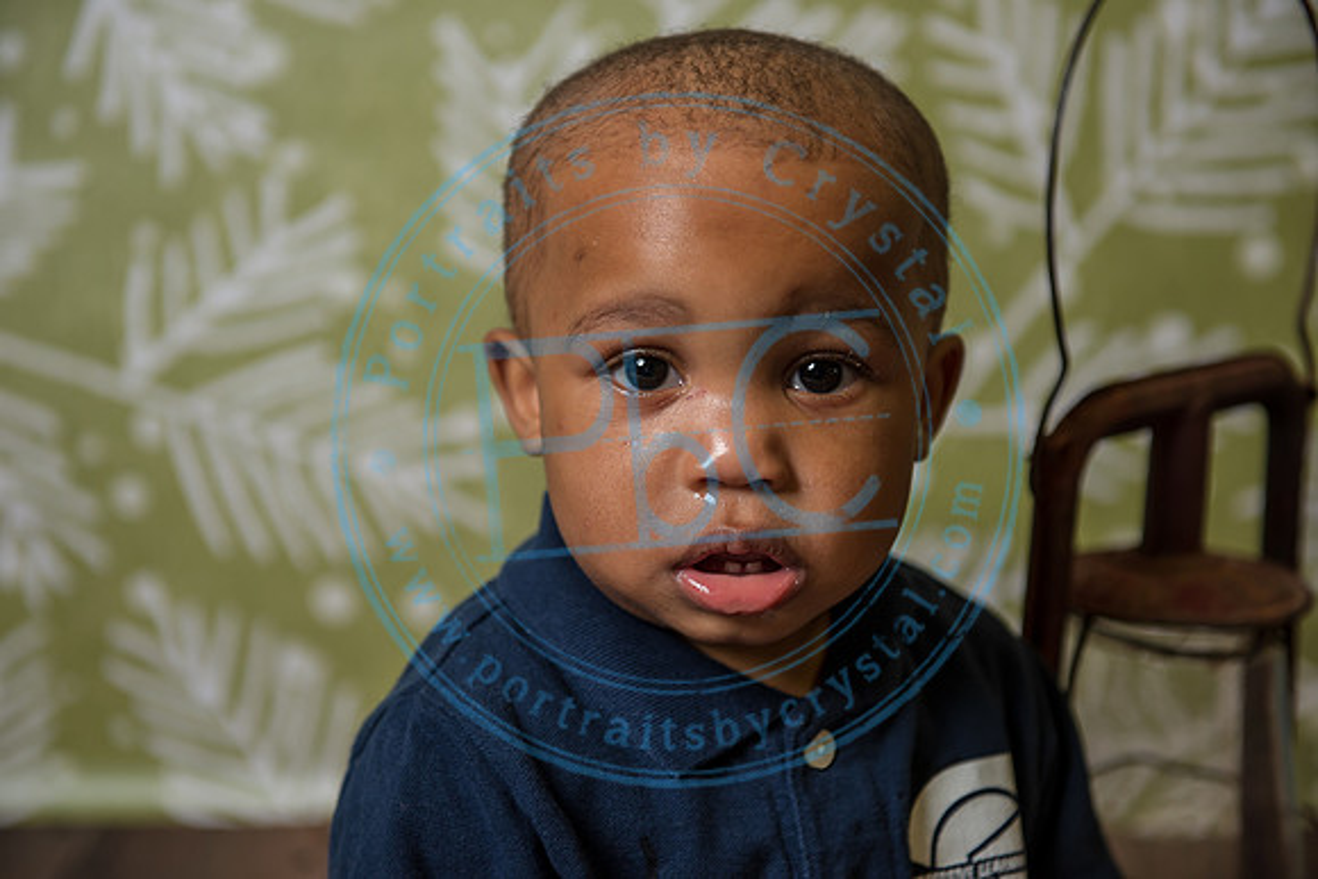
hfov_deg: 28.8
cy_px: 440
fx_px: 2563
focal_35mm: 70
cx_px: 659
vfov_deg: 19.5
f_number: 4
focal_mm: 70
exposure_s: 1/200
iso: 200
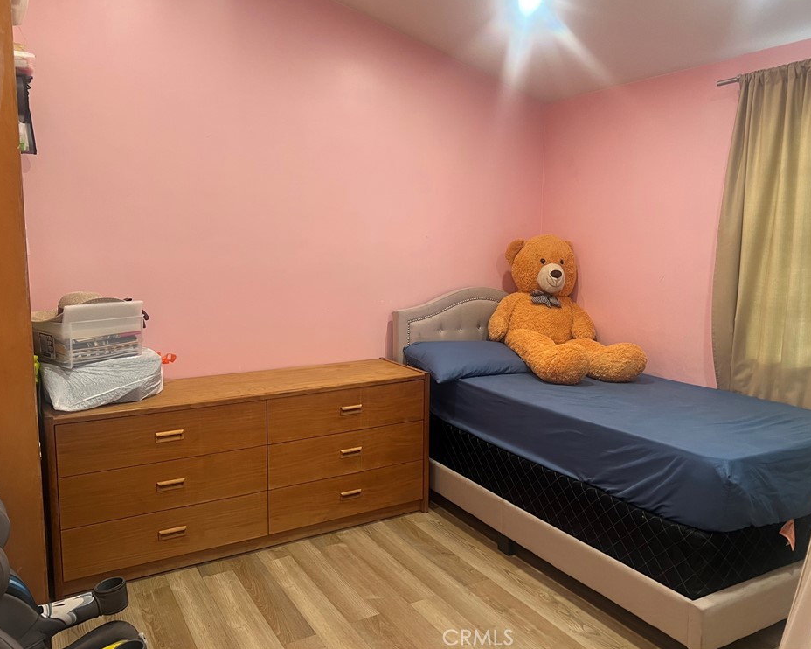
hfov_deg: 62.2
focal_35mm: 28
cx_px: 413
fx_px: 672
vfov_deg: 51.5
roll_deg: -0.4
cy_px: 314
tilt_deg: -7.7
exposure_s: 1/60
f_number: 1.5
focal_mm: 5.7
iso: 80
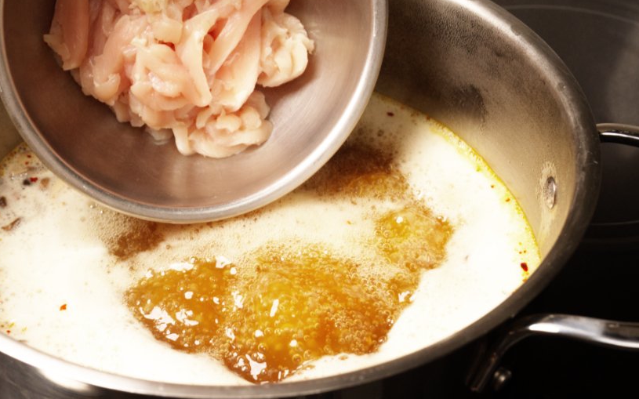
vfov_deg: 20.6
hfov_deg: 32.3
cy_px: 242
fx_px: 1097
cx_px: 234
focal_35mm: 63
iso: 1000
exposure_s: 1/1000
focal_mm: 42
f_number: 9
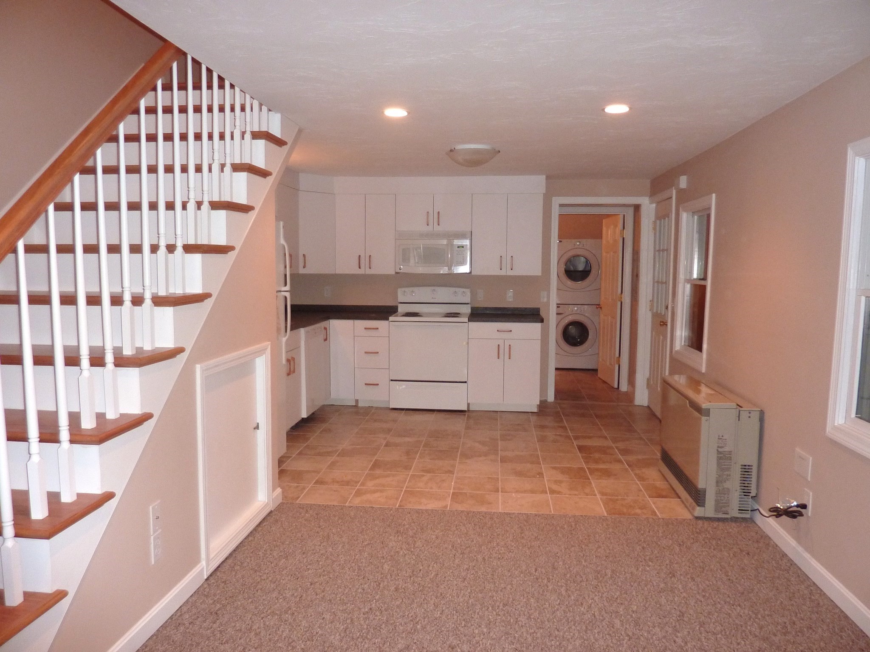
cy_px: 326
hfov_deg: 69.4
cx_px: 435
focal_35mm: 25
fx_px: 628
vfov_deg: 54.9
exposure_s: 1/30
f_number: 3.3
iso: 200
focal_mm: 4.1
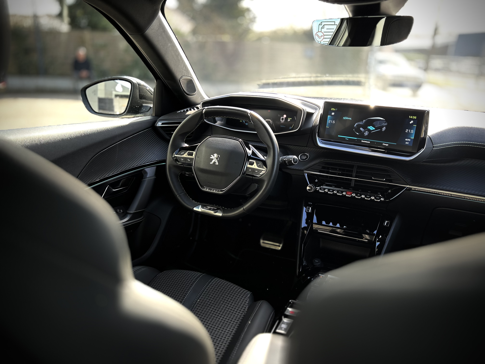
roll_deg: -1.9
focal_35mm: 26
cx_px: 242
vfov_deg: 53.1
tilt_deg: -19.5
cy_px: 182
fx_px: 364
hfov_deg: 67.3
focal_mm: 5.7
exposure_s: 1/121
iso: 64
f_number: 1.5
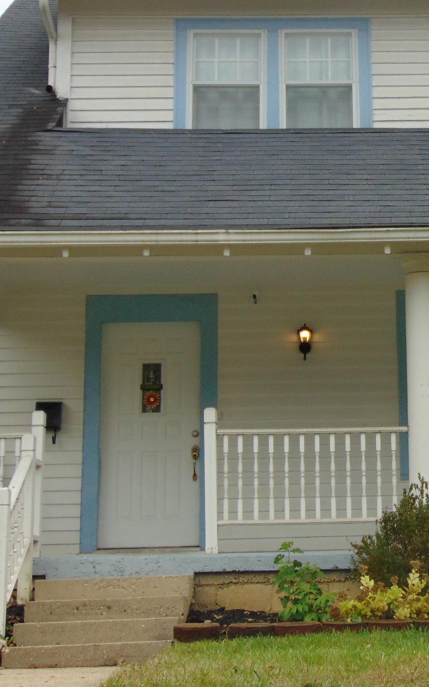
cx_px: 417
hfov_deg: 14.8
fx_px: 1628
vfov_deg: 23.7
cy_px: 218
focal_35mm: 87
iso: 80
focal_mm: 7.6
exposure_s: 1/250
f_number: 3.3
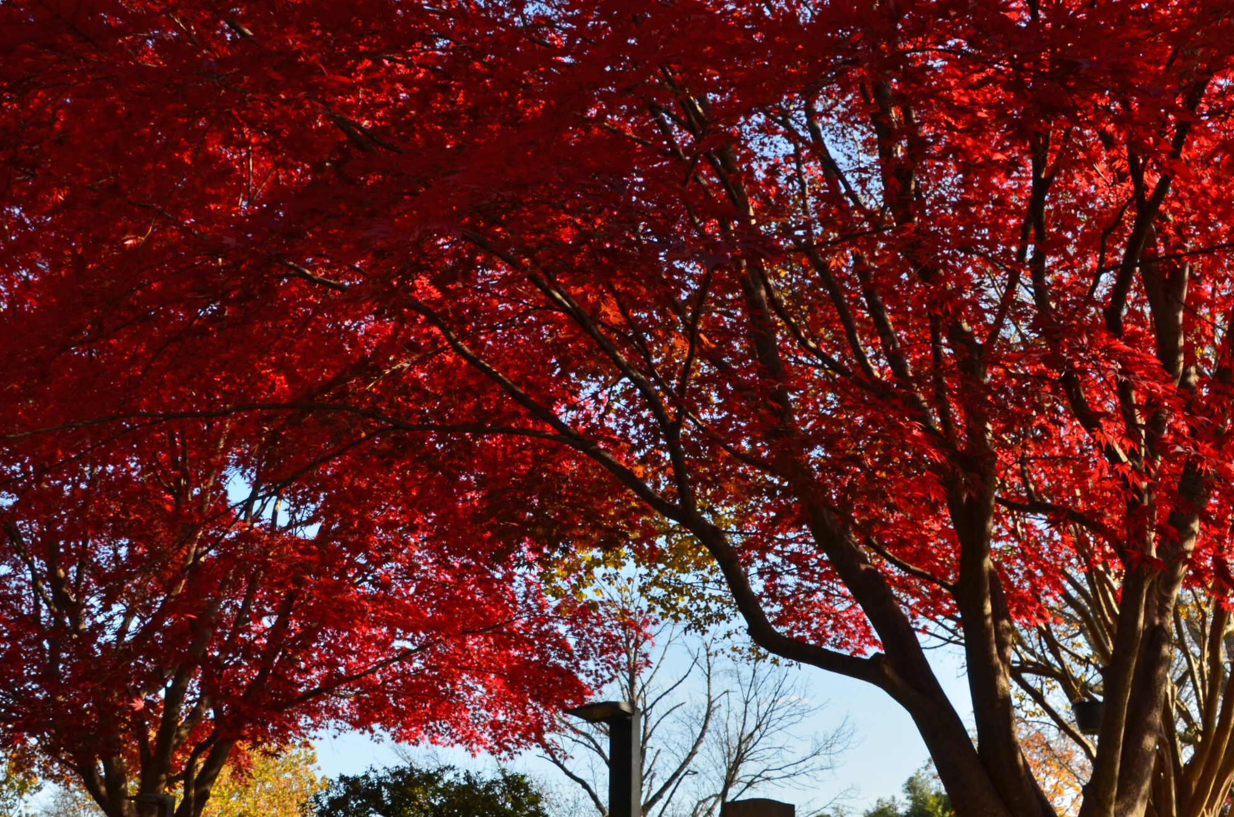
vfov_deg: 37.4
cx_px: 547
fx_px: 1197
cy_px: 527
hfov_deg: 54.4
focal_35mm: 35
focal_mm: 18
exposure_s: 1/400
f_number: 11
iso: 500
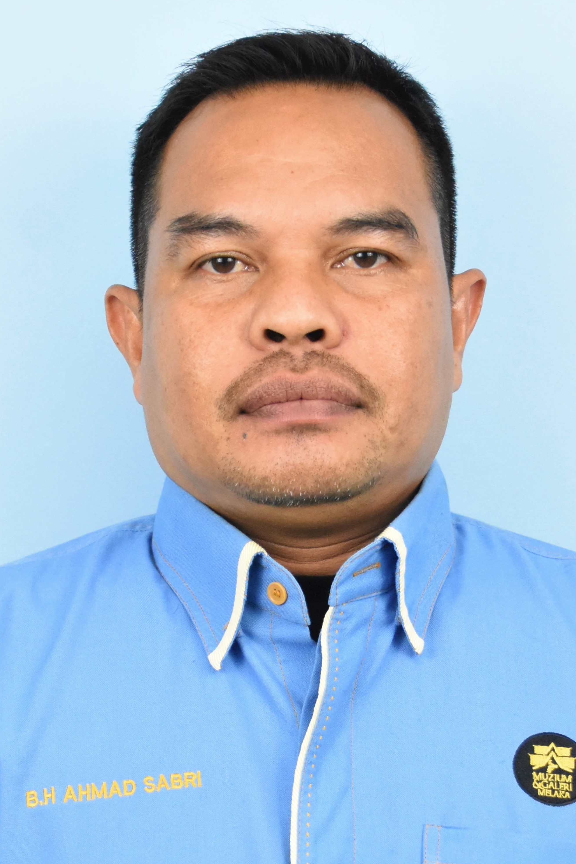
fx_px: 1406
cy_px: 422
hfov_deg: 23.2
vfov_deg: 34.2
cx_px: 309
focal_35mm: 59
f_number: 5
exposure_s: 1/500
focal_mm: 35
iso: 4000
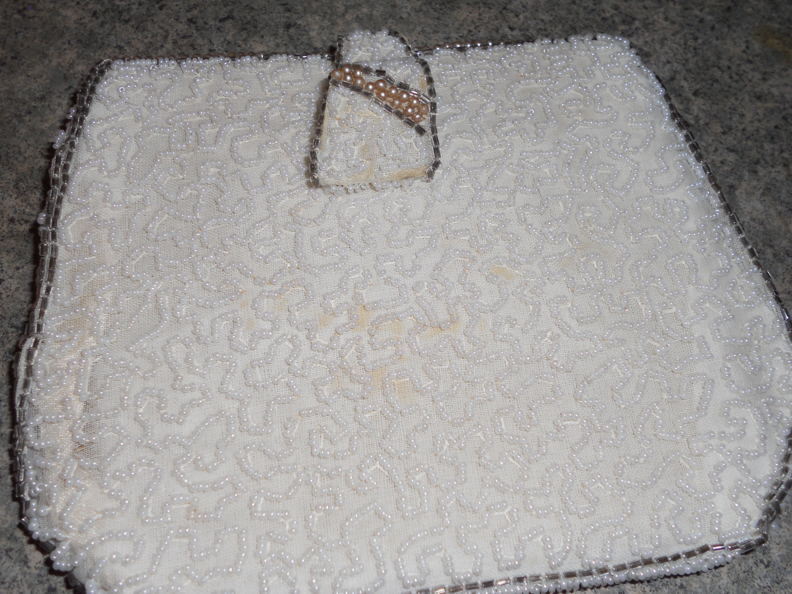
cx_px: 396
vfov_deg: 44.2
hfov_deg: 56.8
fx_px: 732
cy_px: 297
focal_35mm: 32
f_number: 8.8
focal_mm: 5.8
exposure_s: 1/25
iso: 80
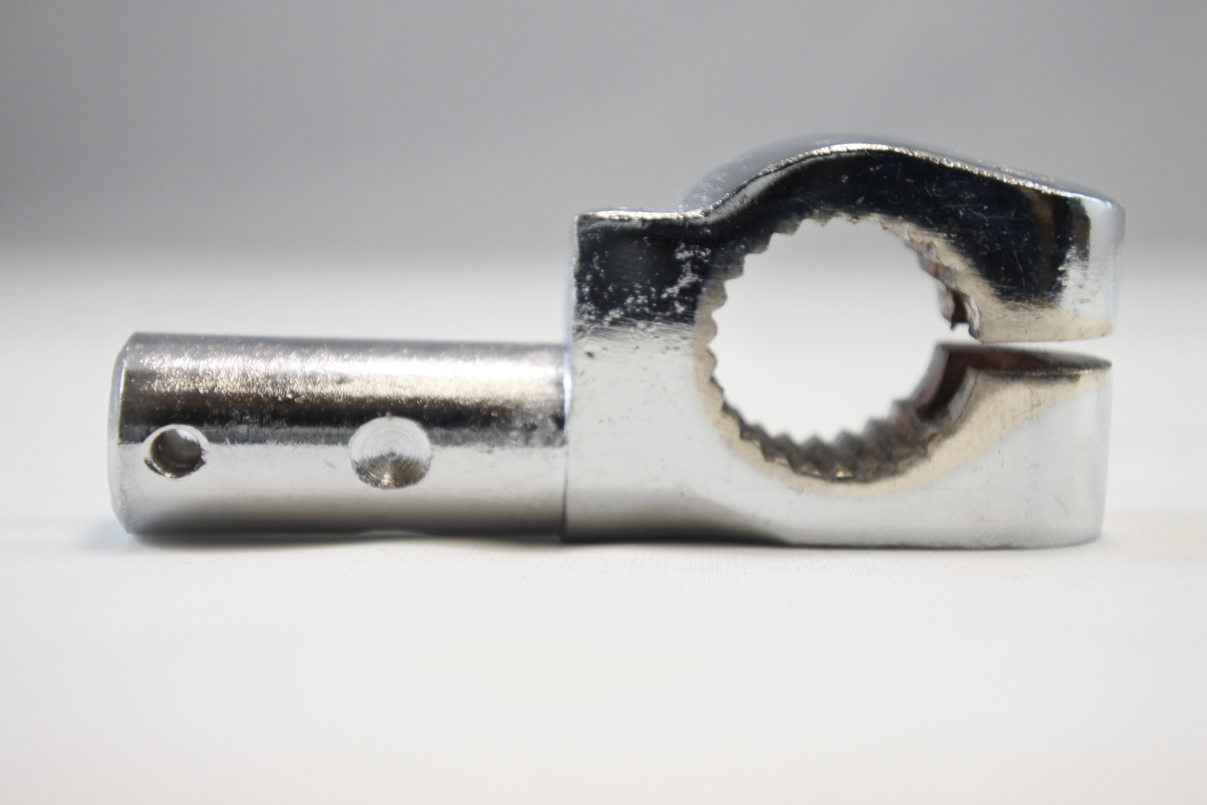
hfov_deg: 30.5
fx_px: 2213
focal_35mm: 66
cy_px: 402
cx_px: 604
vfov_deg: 20.6
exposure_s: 1/125
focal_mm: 24.8
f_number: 5.3
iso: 560
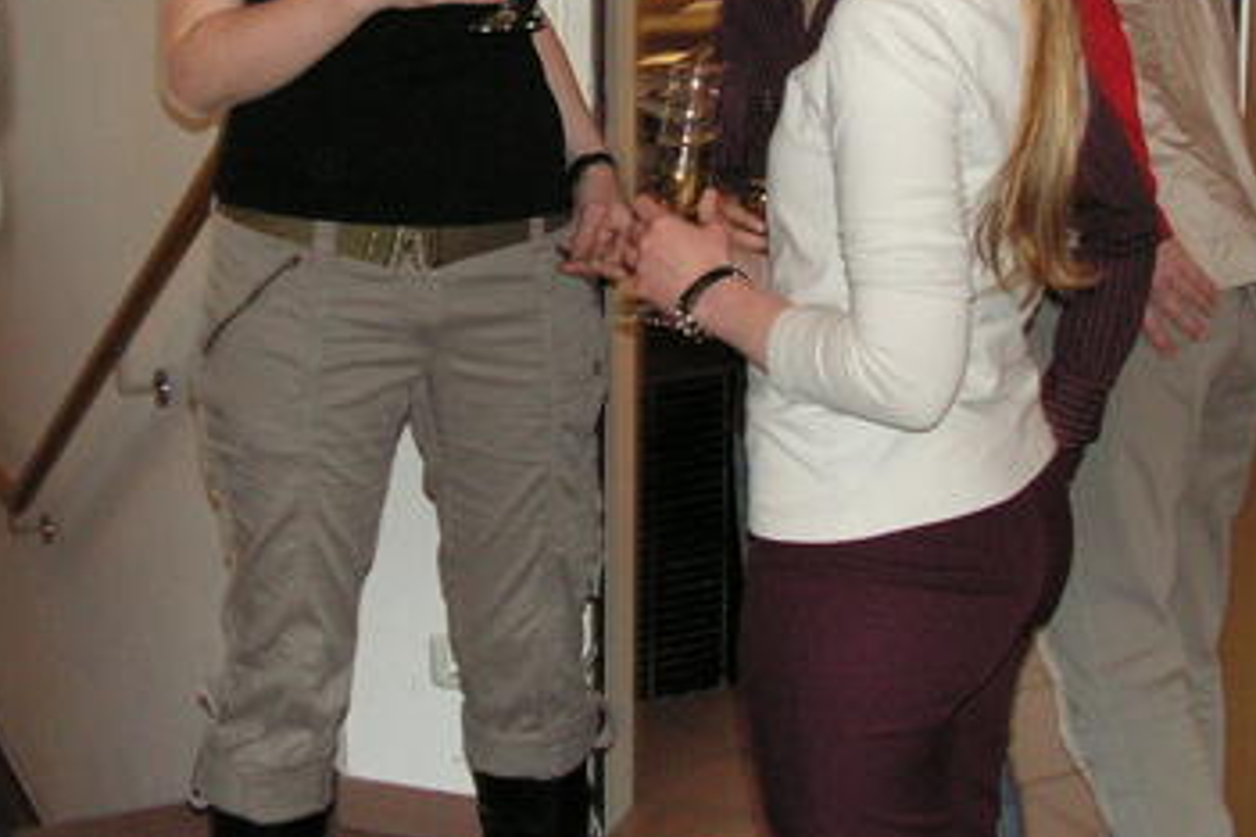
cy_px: 150
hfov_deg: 31.4
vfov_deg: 21.0
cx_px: 651
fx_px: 2233
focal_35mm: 64
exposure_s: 1/40
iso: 160
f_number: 3.2
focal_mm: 6
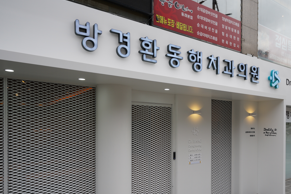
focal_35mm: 29
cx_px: 176
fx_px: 234
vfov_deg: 44.4
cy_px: 128
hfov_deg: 63.0
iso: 100
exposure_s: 1/100
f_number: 5.6
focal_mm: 18
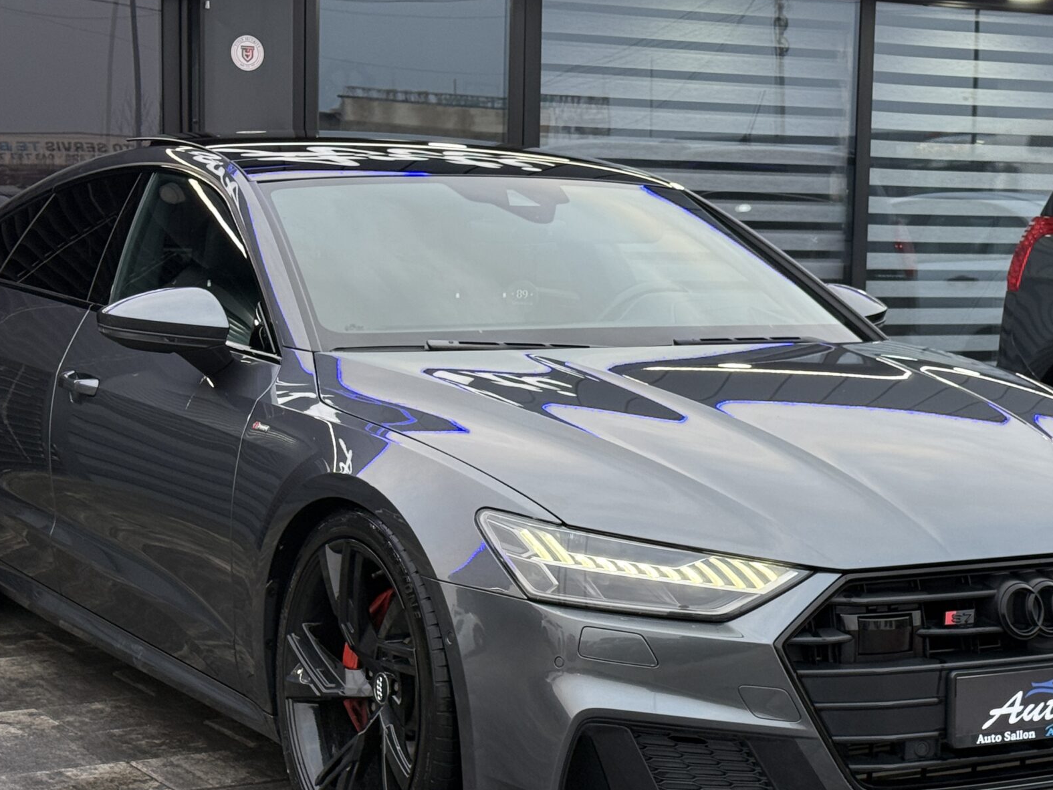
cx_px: 592
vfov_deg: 18.9
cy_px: 452
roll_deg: -1.3
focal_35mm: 78
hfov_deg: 25.0
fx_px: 2373
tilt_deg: -4.4
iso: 100
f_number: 1.78
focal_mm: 6.76
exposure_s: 1/75
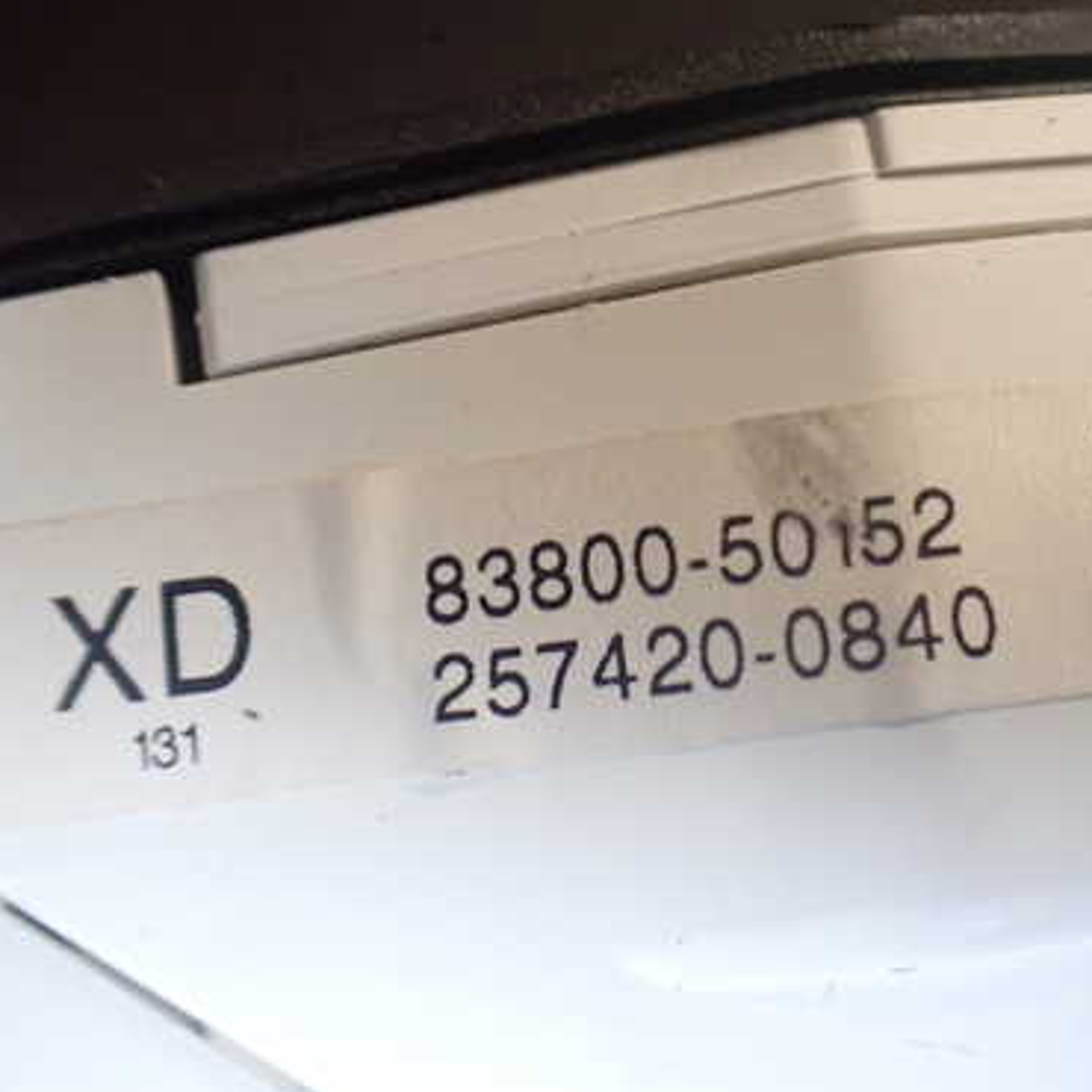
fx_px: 1535
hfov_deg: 38.2
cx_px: 812
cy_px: 522
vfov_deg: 39.2
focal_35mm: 43
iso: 800
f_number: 2.3
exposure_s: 1/125
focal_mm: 5.4
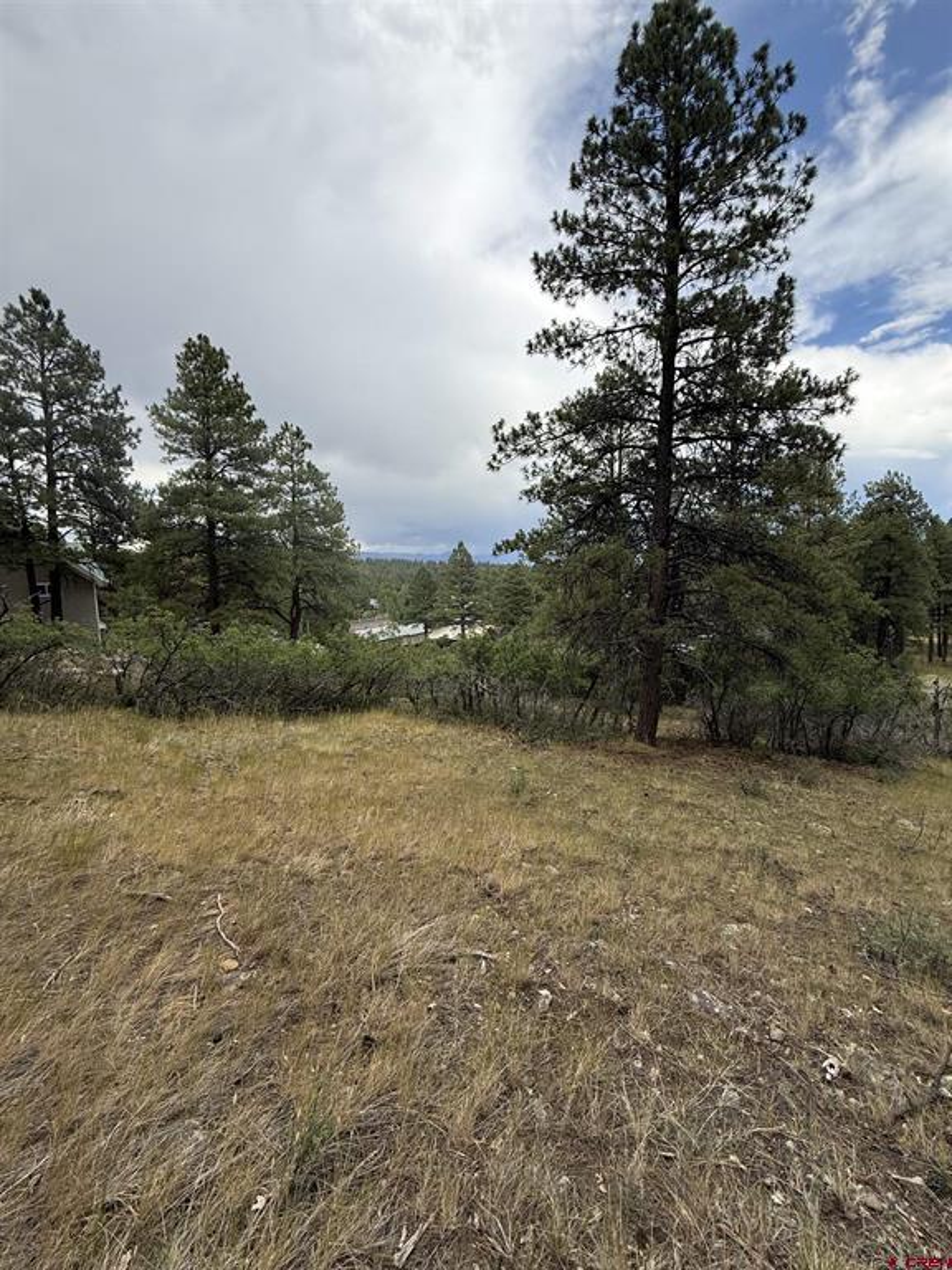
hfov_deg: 85.7
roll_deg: +0.6
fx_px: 513
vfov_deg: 102.1
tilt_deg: -6.4
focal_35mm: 14
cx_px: 476
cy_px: 635
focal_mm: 2.22
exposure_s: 1/1312
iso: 64
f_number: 2.2
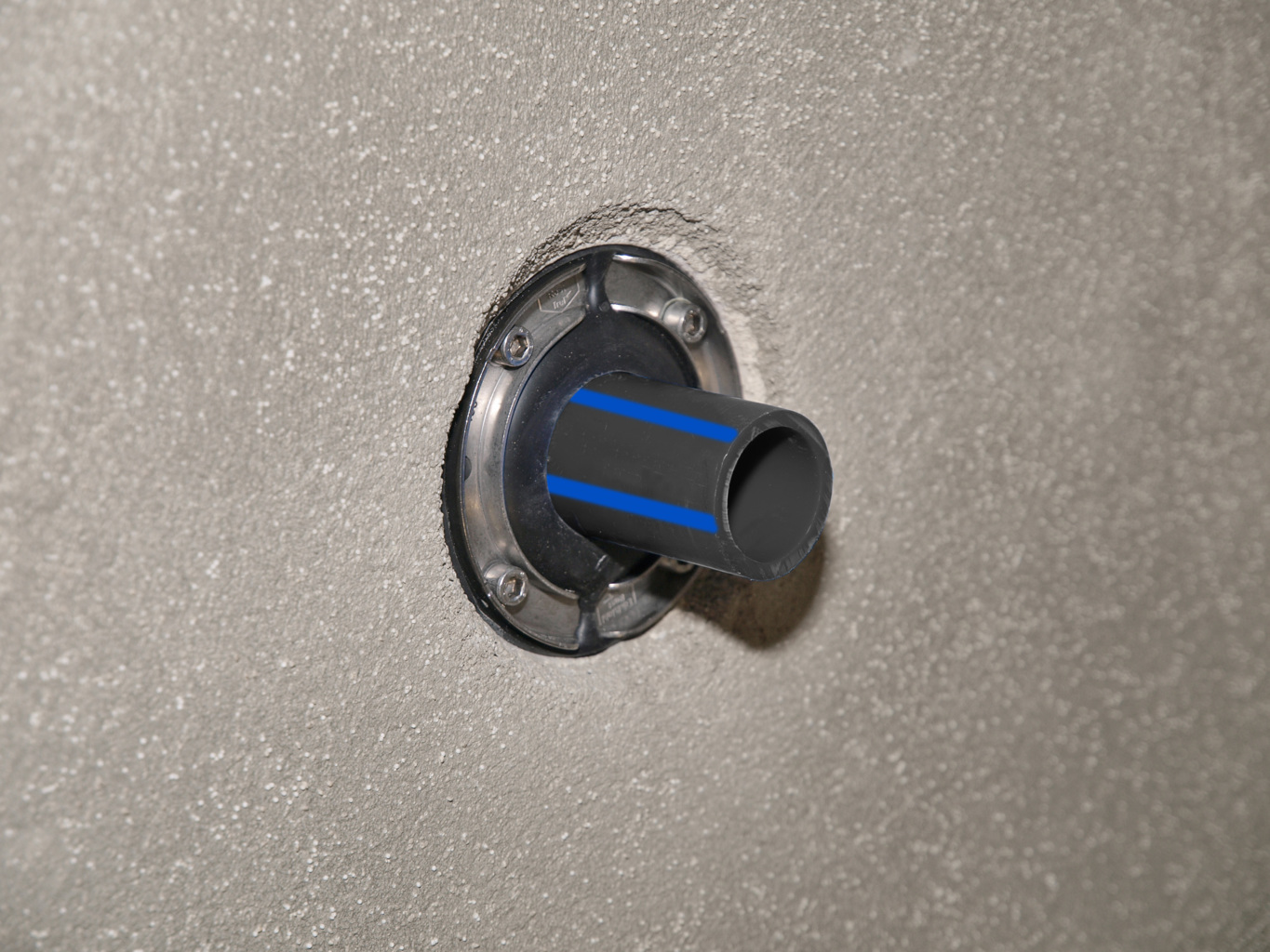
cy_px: 476
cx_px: 635
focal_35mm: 104
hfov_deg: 18.9
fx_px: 3816
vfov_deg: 14.2
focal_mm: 52
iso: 100
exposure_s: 1/100
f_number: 4
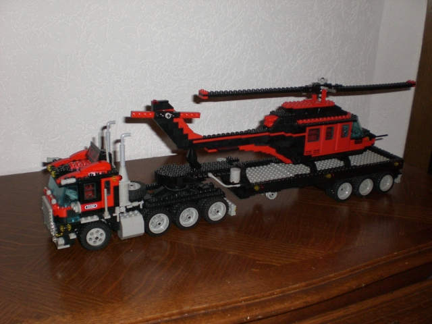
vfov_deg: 37.7
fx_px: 474
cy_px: 162
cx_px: 216
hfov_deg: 49.0
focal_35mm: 38
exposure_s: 1/60
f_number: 3.1
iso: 200
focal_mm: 6.3
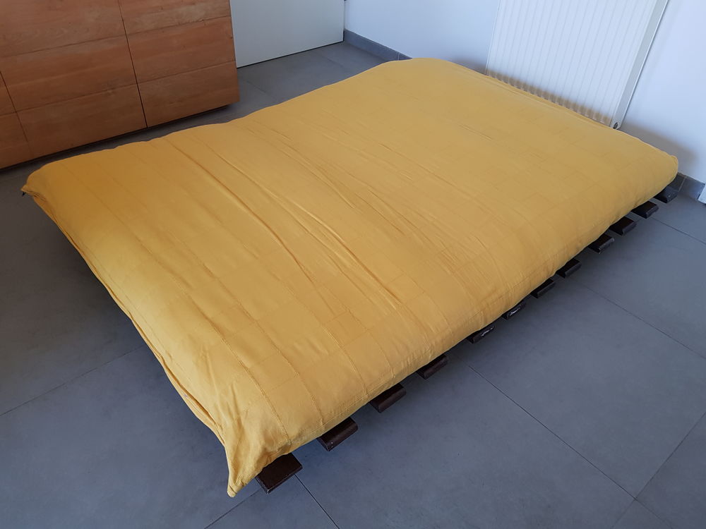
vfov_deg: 53.1
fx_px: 530
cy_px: 264
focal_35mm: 26
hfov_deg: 67.3
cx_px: 353
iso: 100
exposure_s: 1/50
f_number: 1.7
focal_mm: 4.2
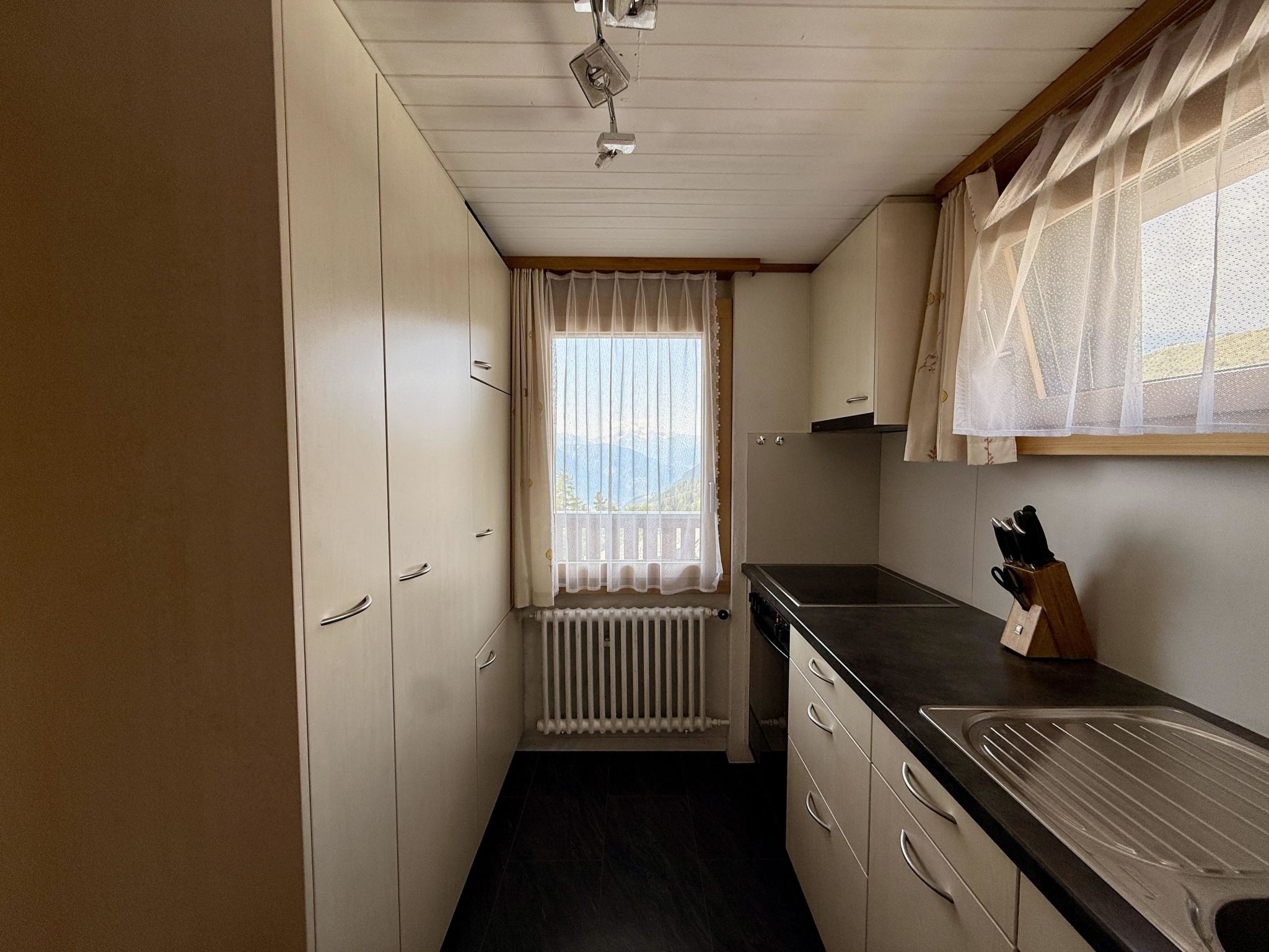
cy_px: 476
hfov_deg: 102.1
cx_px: 634
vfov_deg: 85.7
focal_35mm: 14
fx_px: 513
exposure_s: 1/152
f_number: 2.2
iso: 64
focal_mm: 2.22
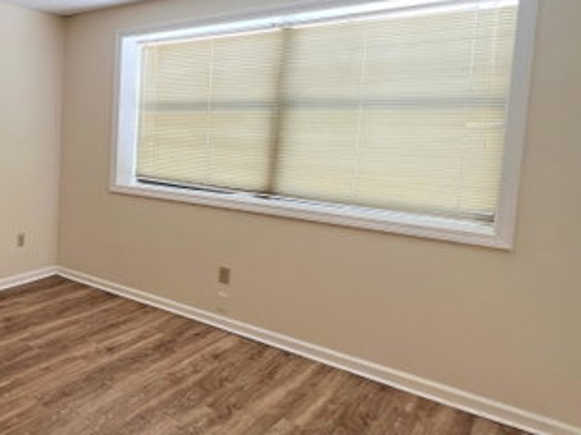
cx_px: -8
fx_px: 453
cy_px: 164
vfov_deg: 50.8
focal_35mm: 27
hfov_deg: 51.4
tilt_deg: -4.5
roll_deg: -0.8
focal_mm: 1.57
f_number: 1.8
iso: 40
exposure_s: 1/99
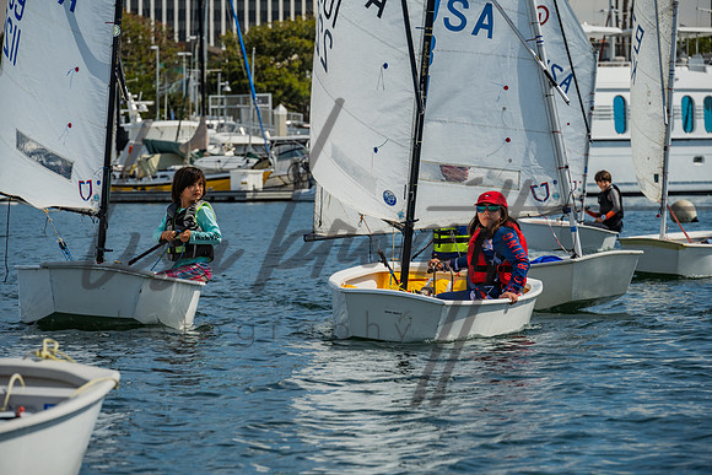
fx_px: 3956
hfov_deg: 10.3
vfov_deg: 6.9
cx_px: 356
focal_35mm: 200
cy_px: 238
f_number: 10
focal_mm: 200
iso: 250
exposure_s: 1/250
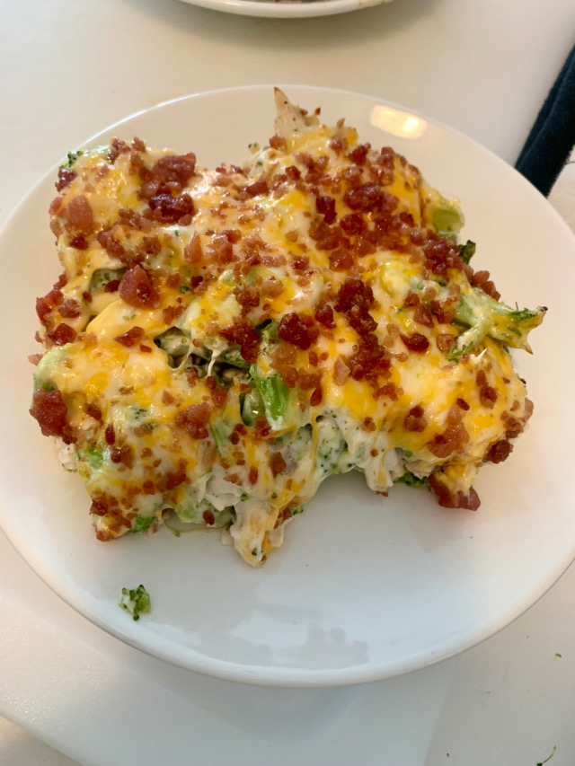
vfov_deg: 67.3
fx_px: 576
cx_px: 288
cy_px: 383
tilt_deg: -65.0
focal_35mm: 26
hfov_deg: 53.1
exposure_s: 1/60
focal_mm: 4.25
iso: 250
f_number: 1.8
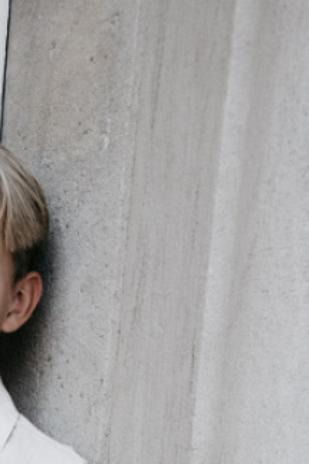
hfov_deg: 10.2
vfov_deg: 14.0
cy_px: 839
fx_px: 1675
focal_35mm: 130
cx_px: -165
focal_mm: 35
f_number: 7.1
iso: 1600
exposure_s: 1/2000
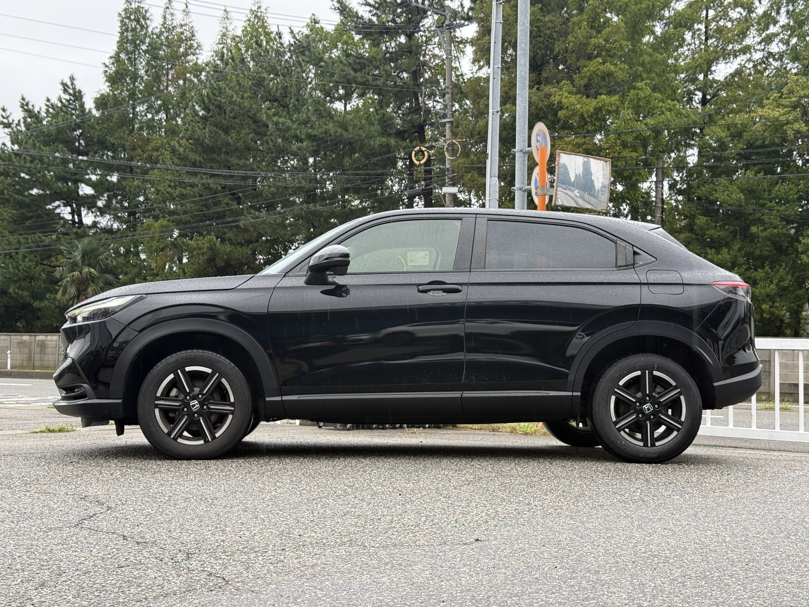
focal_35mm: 48
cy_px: 304
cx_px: 404
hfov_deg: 39.7
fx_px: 1122
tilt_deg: +2.8
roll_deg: -1.5
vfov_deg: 30.3
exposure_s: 1/131
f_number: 1.78
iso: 50
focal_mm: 6.76
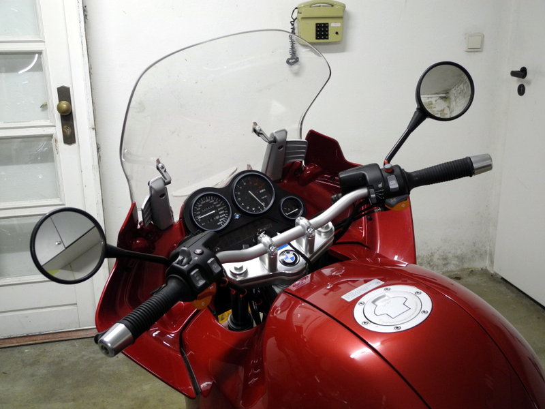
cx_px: 272
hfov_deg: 45.8
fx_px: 646
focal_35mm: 41
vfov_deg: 35.1
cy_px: 204
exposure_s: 1/13
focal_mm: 8.8
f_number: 3.2
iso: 400
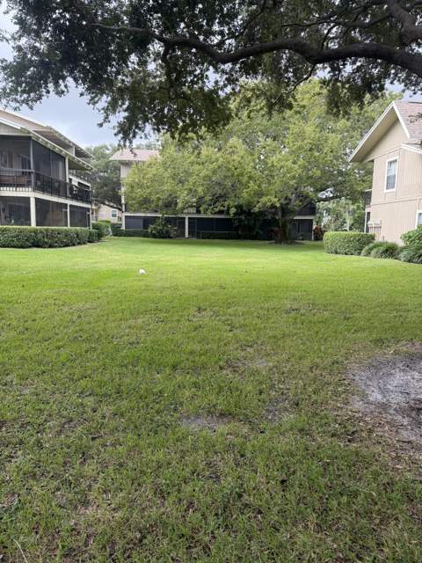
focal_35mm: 24
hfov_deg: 56.8
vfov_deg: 71.6
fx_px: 390
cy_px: 282
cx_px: 211
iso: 100
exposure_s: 1/772
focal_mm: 6.76
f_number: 1.78
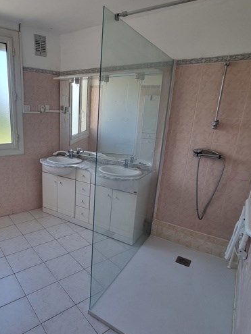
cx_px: 81
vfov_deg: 79.0
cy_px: 173
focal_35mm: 21
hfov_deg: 61.6
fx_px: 203
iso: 50
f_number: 2.2
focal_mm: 2.2
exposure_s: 1/100
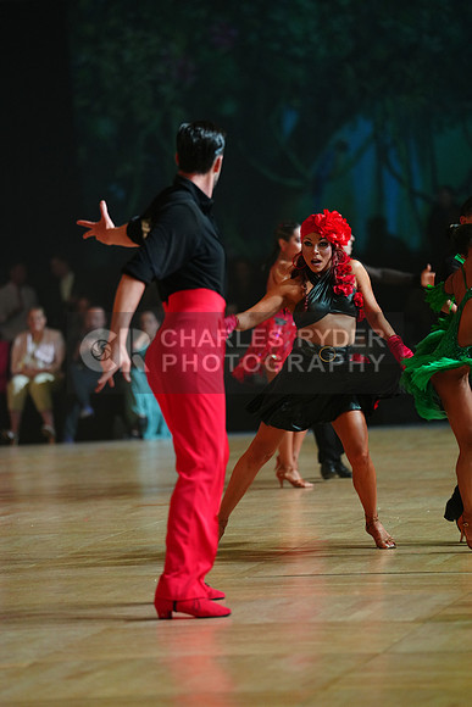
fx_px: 3931
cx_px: 236
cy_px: 354
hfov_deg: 6.9
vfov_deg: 10.3
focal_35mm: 200
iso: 2000
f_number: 2.8
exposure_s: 1/250
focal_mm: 200
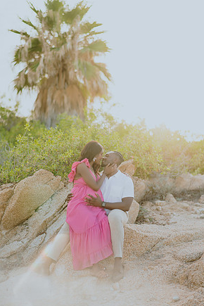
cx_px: 103
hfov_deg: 22.6
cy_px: 153
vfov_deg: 33.4
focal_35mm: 60
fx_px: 510
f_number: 1.8
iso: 100
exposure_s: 1/800
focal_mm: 58
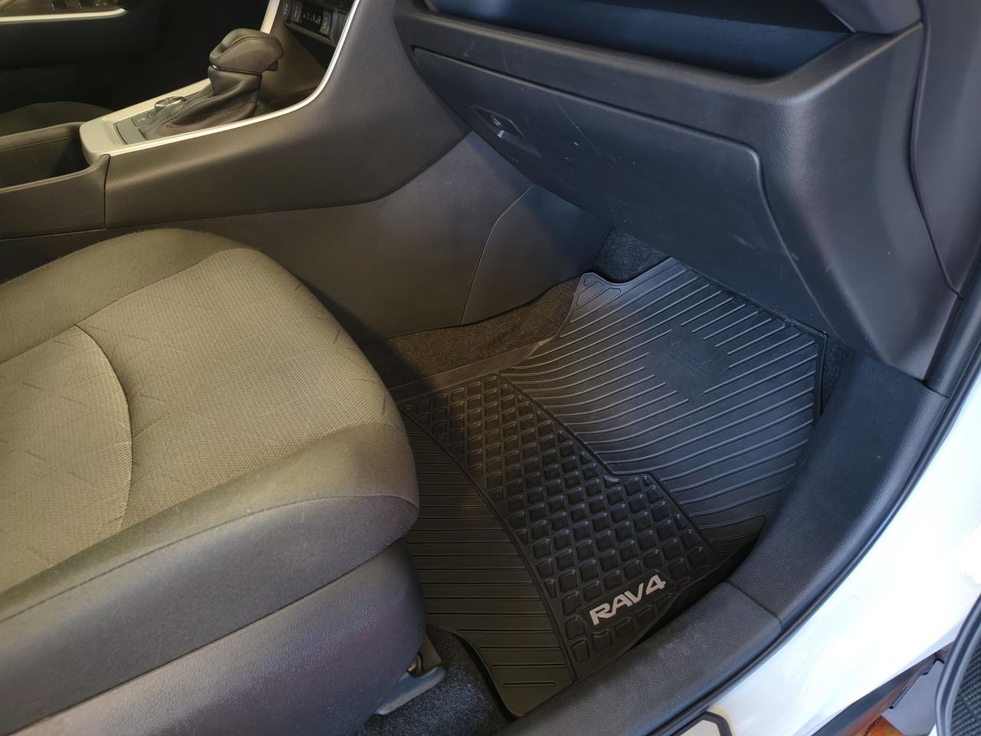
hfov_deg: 71.6
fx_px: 680
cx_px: 490
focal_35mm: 24
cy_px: 368
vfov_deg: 56.8
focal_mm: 5.56
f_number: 1.8
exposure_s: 1/60
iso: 871
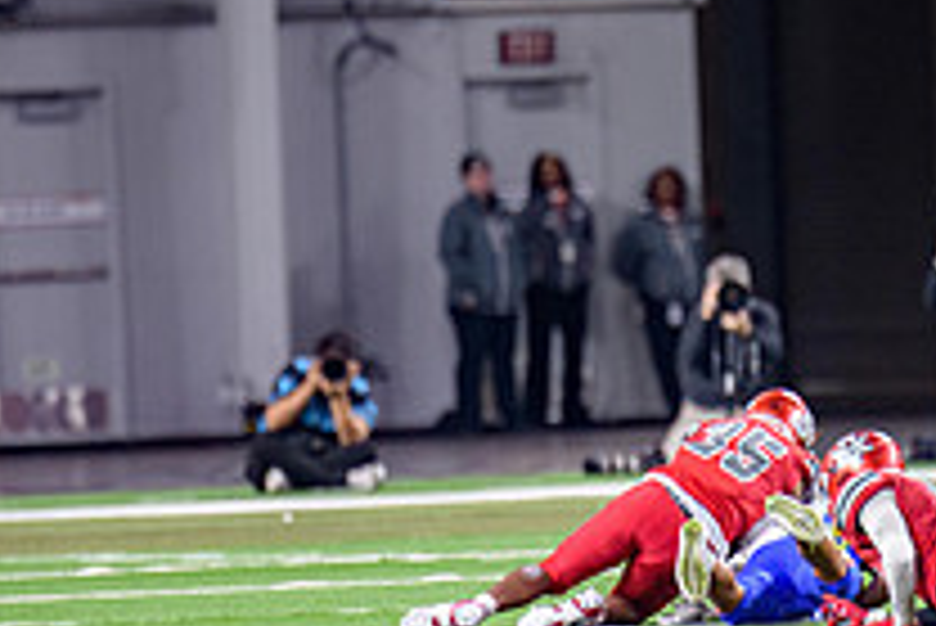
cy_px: 295
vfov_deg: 1.6
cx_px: 783
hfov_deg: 2.5
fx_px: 21750
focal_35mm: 836
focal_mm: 300
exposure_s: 1/400
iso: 1000
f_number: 2.8
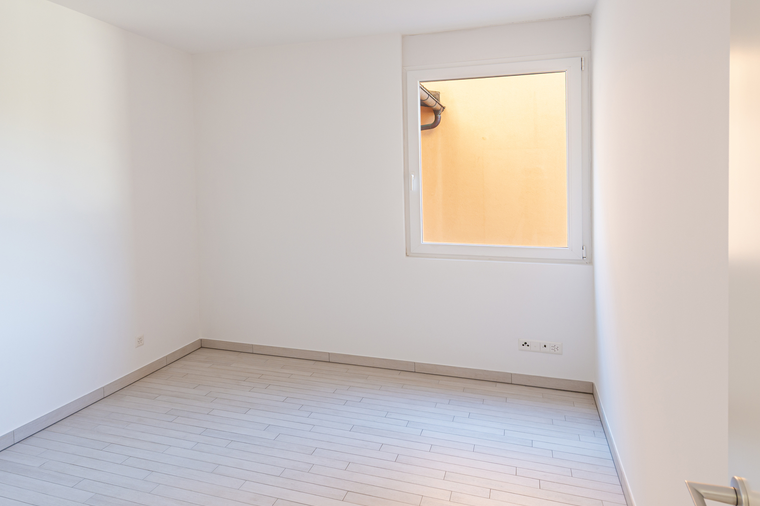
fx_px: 464
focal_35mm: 22
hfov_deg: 76.1
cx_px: 254
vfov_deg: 56.7
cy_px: 200
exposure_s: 1/1.67
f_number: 9
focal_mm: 14
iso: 100
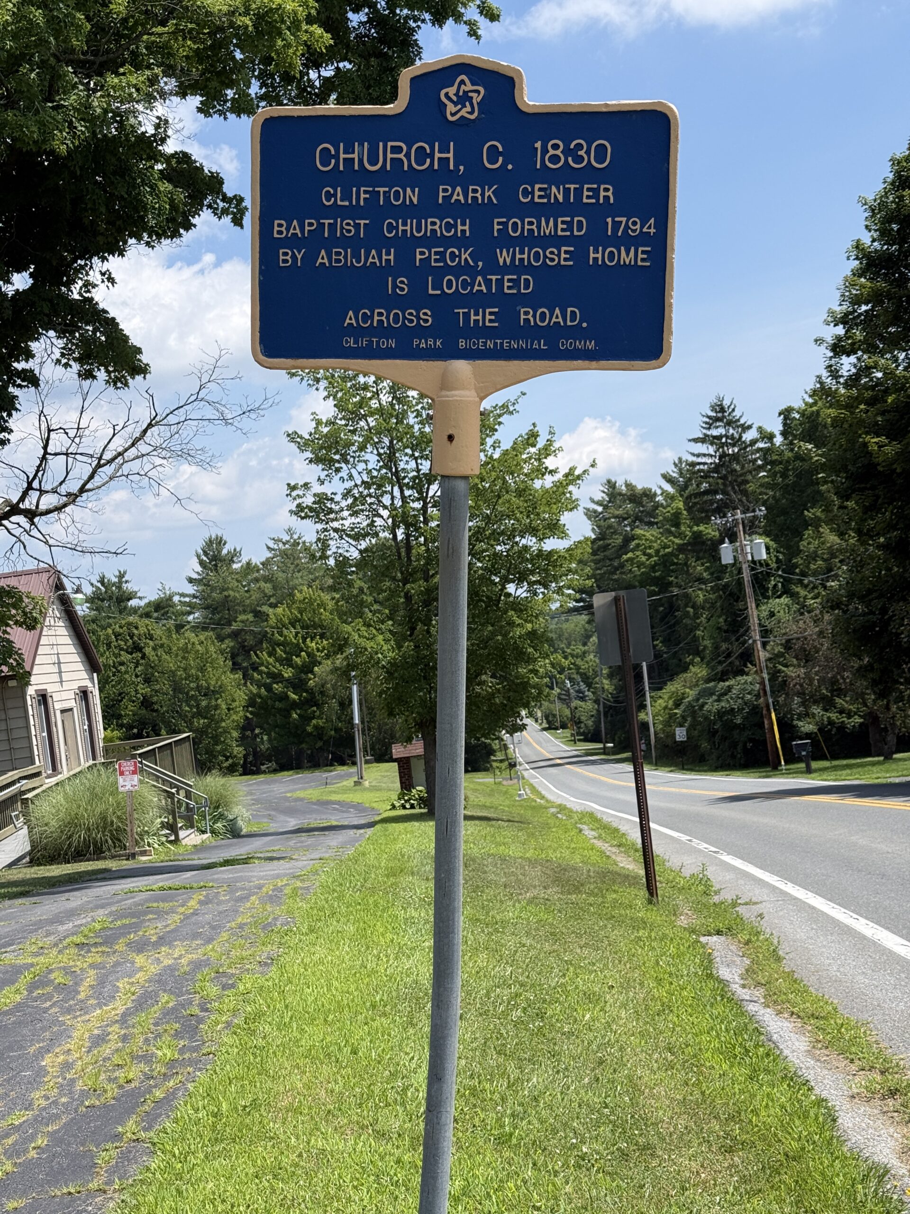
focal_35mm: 48
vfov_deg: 39.7
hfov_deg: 30.3
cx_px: 455
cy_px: 607
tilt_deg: +0.5
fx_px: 1682
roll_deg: +7.1
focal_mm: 6.76
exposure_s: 1/4329
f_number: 1.78
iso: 64
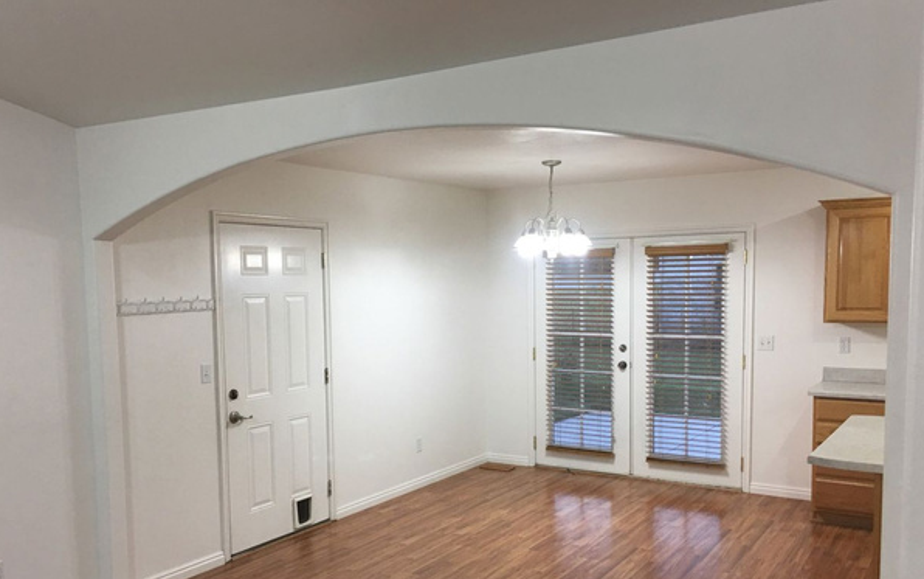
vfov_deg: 38.1
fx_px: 831
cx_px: 451
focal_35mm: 33
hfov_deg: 58.1
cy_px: 371
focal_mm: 4.15
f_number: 2.2
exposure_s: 1/15
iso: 32
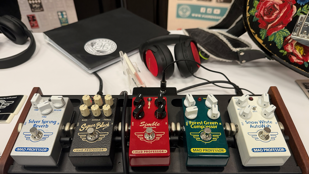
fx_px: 221
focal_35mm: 27
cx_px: 152
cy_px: 103
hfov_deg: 69.8
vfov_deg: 42.7
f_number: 1.78
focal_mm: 6.76
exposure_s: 1/60
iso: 200
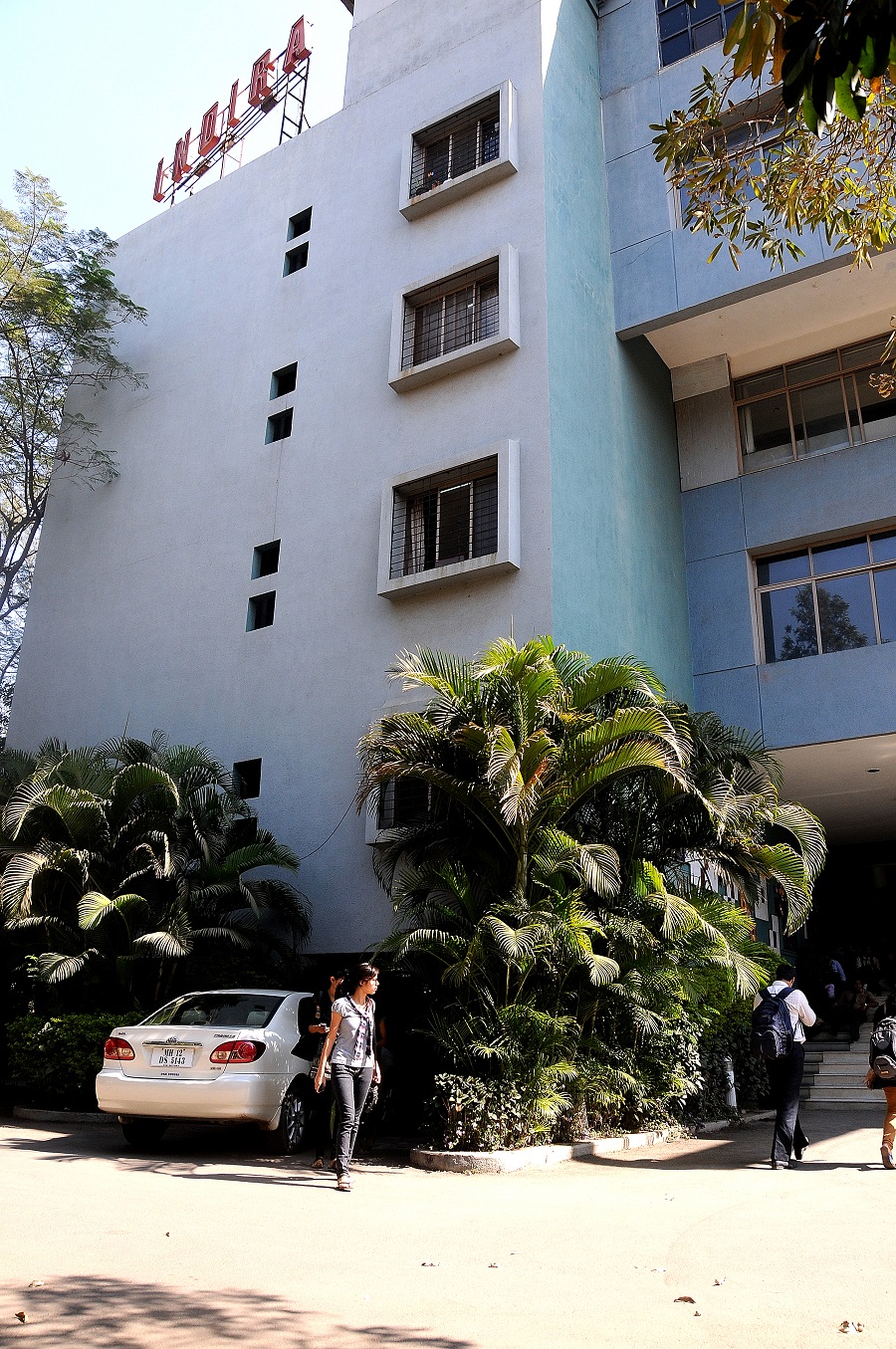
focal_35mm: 27
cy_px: 674
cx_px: 448
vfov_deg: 67.4
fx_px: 1011
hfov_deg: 47.8
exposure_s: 1/250
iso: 320
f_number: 8
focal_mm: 18
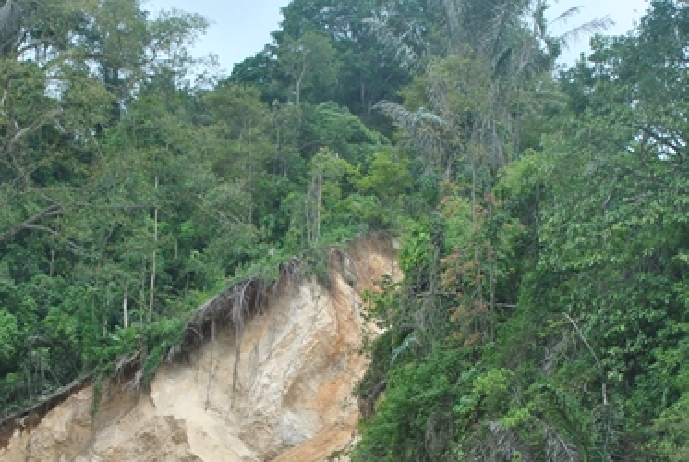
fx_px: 1725
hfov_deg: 22.5
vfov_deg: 15.0
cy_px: 432
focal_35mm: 90
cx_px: 270
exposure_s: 1/160
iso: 200
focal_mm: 32
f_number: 9
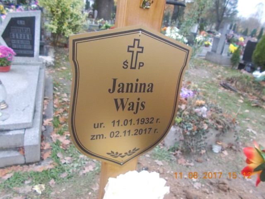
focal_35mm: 26
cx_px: 132
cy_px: 100
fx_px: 199
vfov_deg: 53.1
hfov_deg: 67.3
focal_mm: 4.6
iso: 640
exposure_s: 1/125
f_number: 3.2
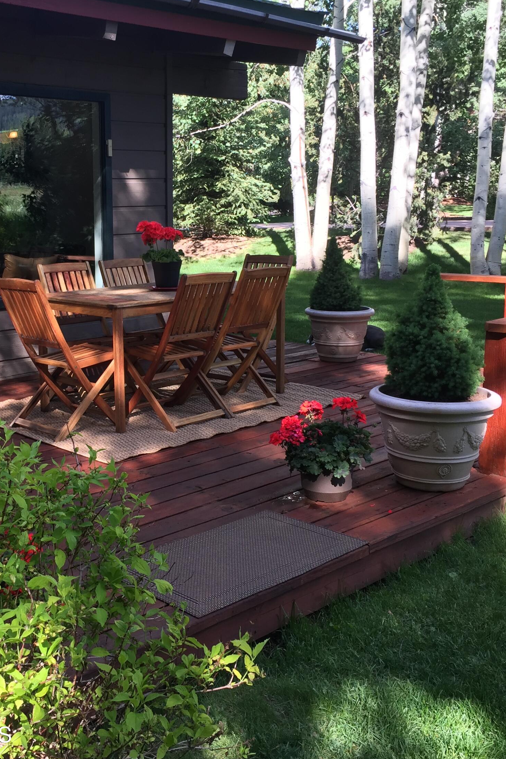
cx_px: 127
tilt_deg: -11.1
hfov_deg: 32.0
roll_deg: +0.4
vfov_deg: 47.4
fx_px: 864
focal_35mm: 41
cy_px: 383
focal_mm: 4.15
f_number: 2.2
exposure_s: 1/226
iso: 32
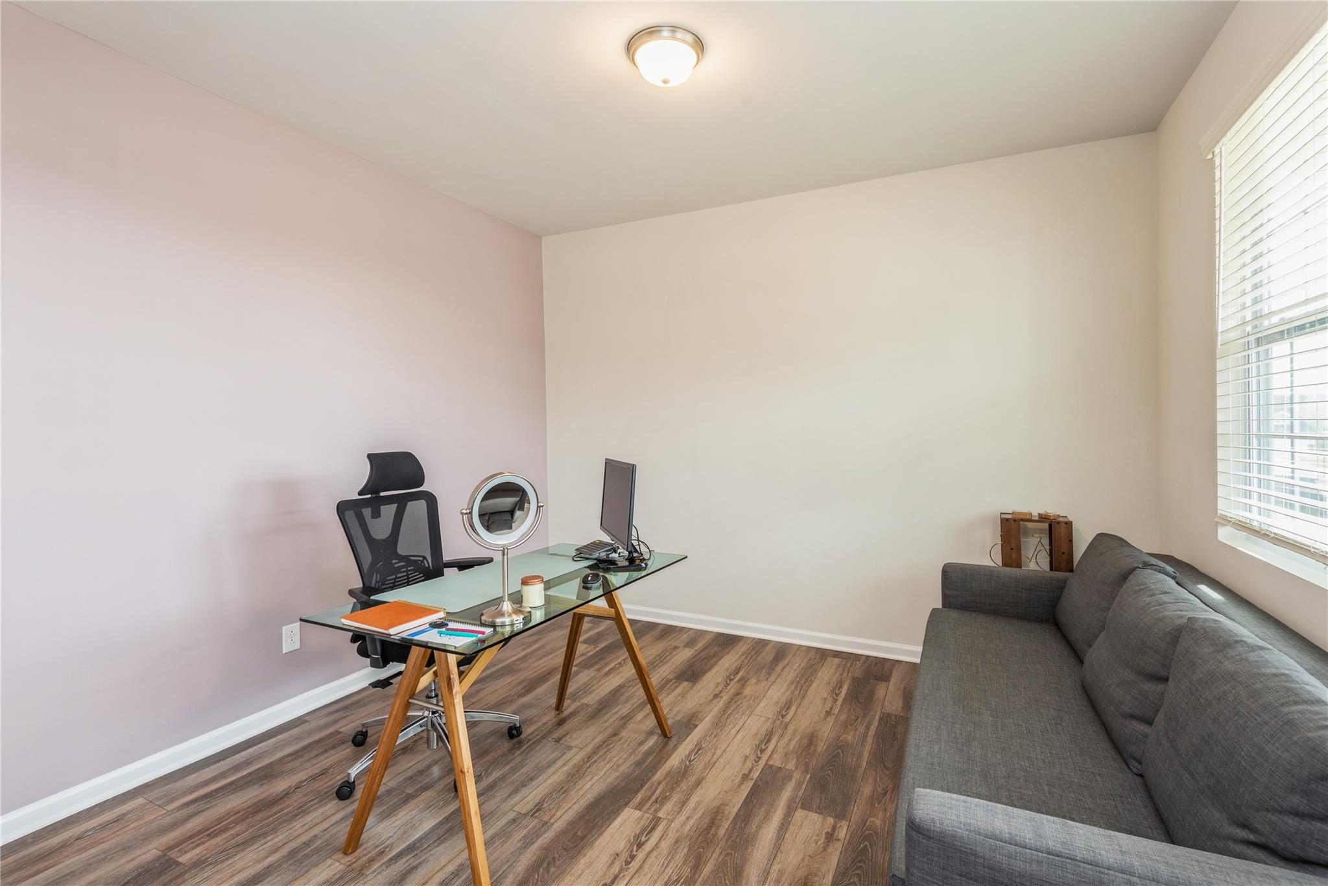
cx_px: 664
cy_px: 443
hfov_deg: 96.7
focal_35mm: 16
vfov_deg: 73.8
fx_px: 590
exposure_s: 1/6
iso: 200
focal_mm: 16
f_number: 8
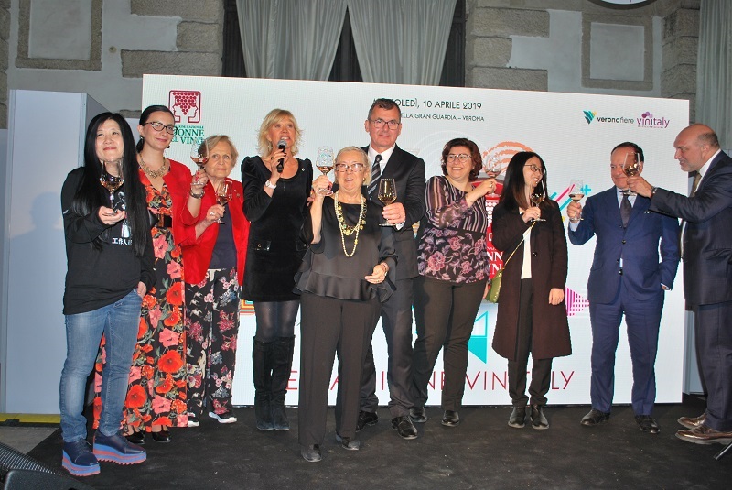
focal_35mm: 33
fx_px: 672
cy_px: 245
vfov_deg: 40.0
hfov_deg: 57.2
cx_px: 366
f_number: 4
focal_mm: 22
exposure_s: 1/60
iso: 200
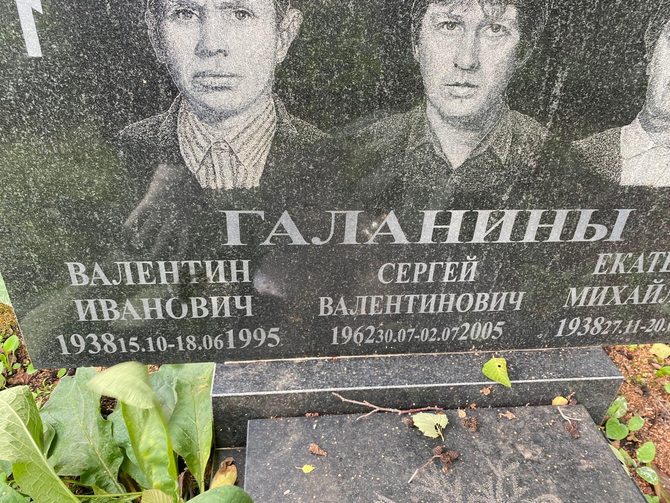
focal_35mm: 26
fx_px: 503
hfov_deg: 67.3
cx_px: 335
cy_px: 252
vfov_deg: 53.1
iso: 125
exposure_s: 1/100
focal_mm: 4.25
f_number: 1.8
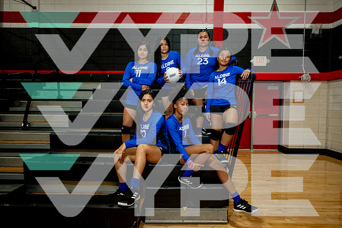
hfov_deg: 73.7
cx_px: 171
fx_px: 228
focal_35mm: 24
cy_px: 114
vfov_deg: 53.2
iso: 1000
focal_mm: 24
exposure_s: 1/100
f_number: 5.6
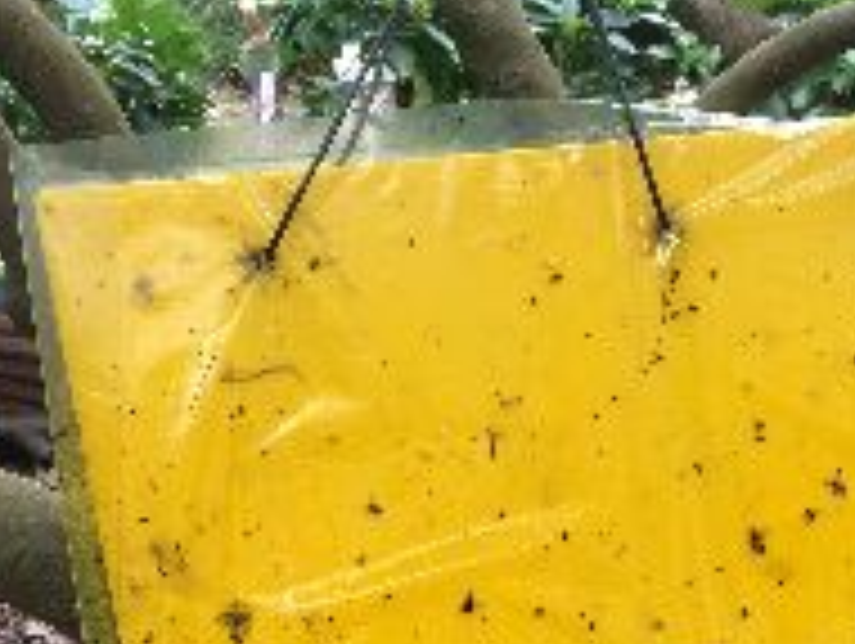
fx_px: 1509
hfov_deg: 31.2
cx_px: 621
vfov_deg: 23.8
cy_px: 495
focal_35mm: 61
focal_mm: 4.15
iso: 25
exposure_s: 1/120
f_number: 2.2
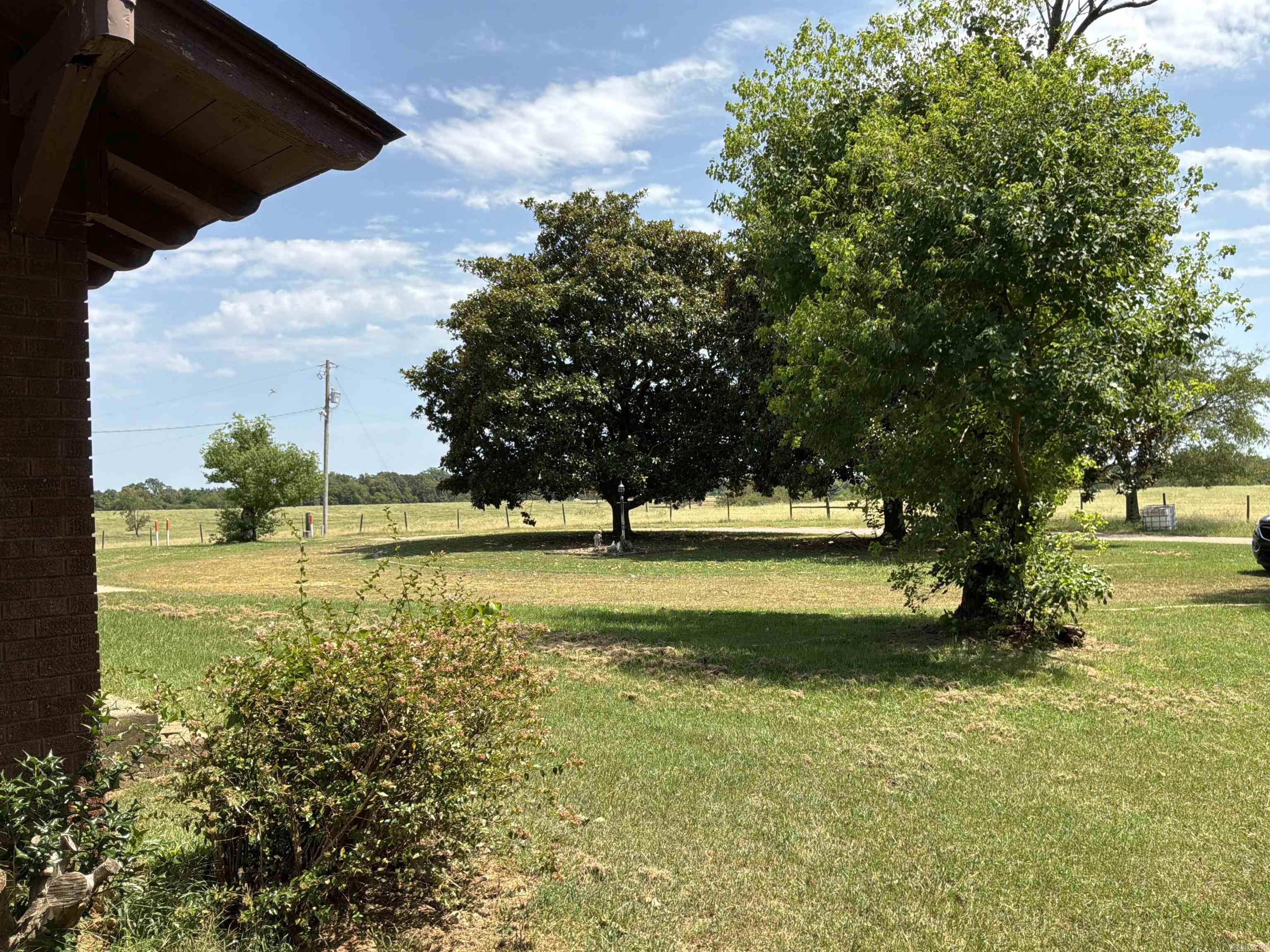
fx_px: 1027
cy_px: 476
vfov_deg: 49.7
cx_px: 635
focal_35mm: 28
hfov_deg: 63.4
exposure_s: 1/1377
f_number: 1.8
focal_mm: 3
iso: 25
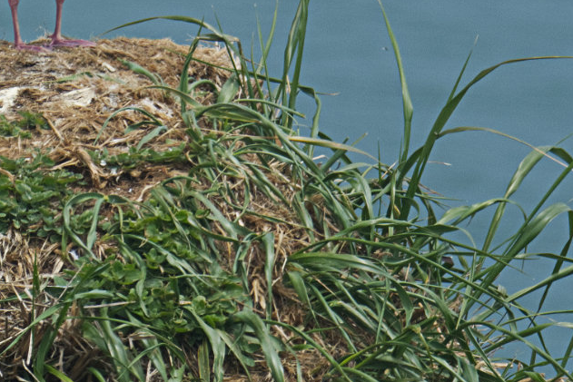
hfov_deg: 1.6
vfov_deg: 1.0
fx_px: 21157
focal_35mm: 1329
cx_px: 34
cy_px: -63
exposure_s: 1/450
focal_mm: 310.4
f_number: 5.6
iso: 320
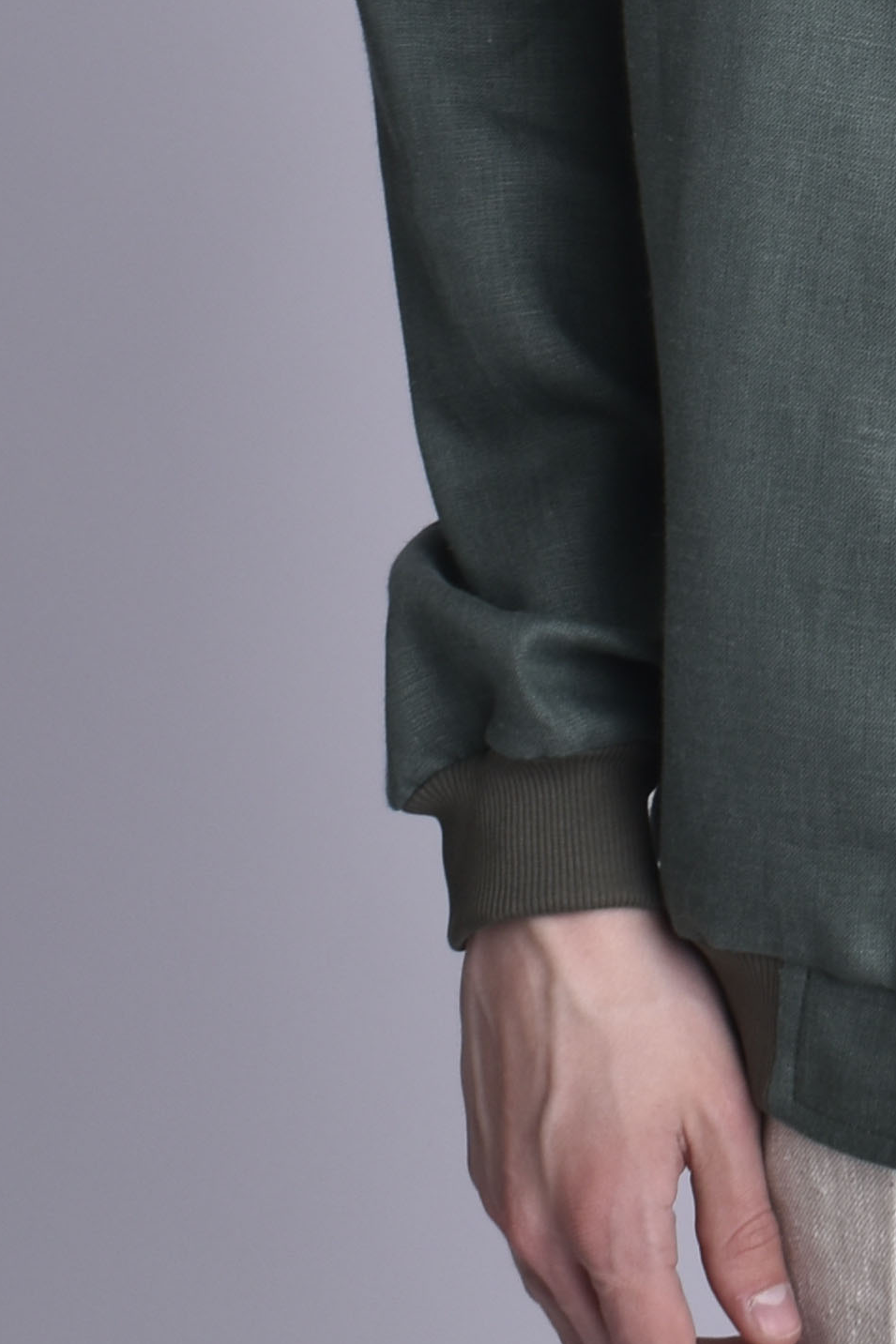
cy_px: -264
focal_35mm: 201
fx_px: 7505
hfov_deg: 6.7
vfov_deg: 10.1
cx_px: 1345
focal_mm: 32
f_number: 9
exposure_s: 1/200
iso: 100
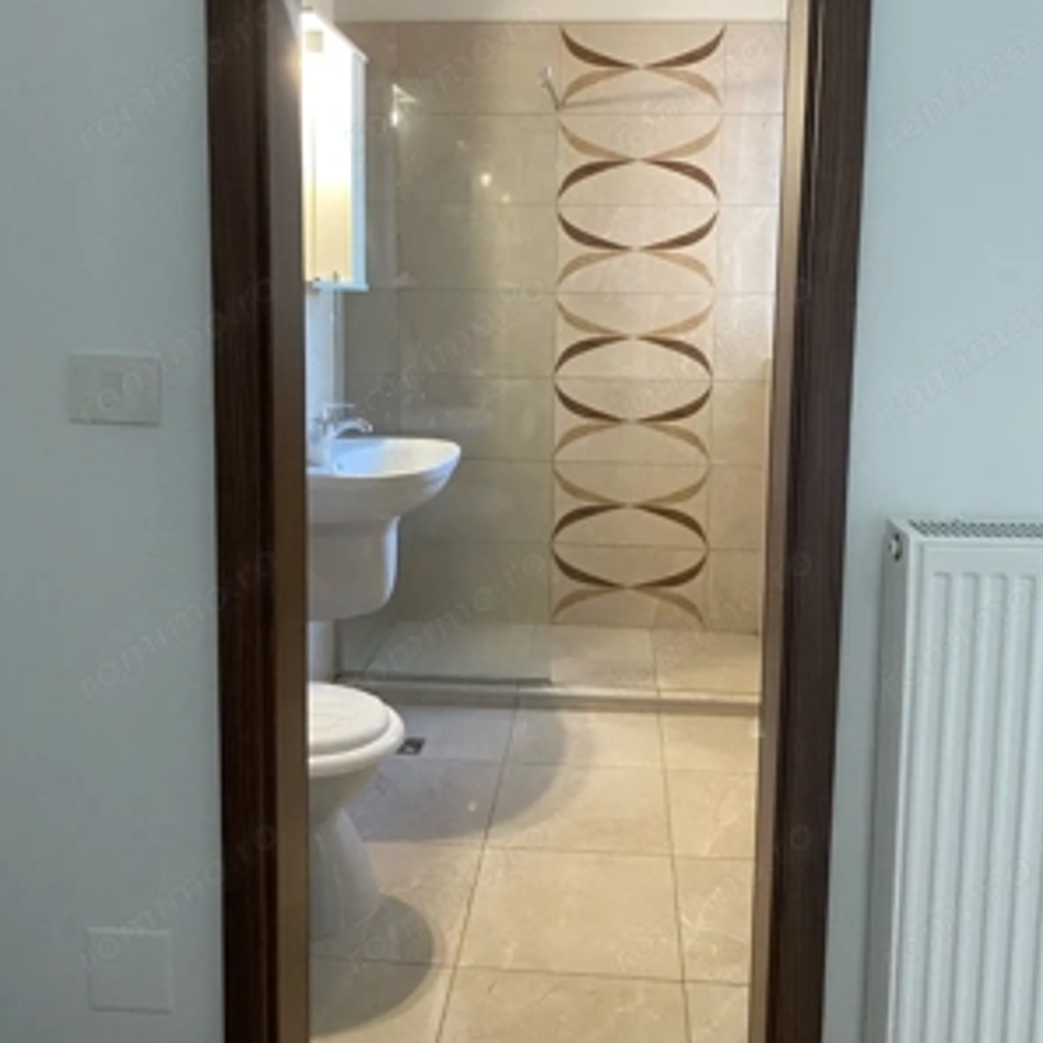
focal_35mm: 31
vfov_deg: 52.0
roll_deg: -1.4
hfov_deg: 52.5
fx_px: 1057
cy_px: 390
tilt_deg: -6.1
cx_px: 520
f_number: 1.8
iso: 200
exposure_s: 1/60
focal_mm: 4.25
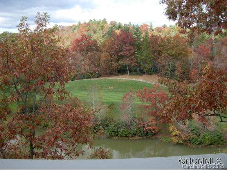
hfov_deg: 48.9
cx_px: 114
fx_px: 249
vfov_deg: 37.8
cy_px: 85
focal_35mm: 38
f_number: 2.9
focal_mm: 6.3
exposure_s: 1/342
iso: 79
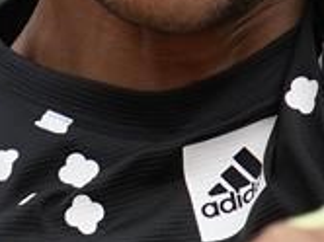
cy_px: -3
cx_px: 263
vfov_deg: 0.6
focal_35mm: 2373
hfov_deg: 0.8
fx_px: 22179
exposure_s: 1/1600
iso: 640
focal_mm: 400
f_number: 2.8
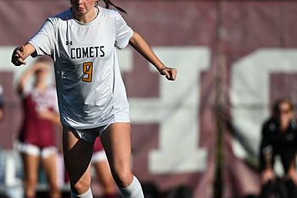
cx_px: 84
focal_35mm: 816
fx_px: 6734
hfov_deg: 2.5
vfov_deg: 1.7
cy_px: 127
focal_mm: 500
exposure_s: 1/2000
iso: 280
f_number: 5.6
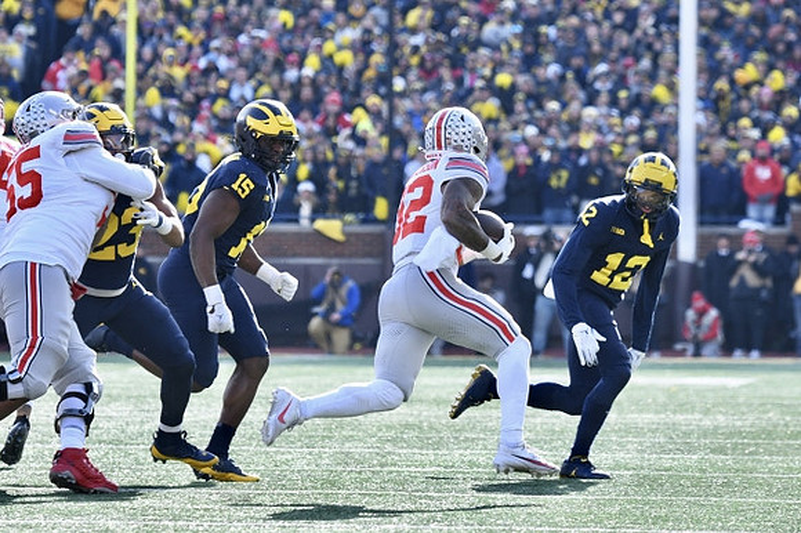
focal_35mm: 360
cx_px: 400
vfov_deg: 3.8
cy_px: 266
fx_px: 8005
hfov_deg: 5.7
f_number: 5.3
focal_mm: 240
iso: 1000
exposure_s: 1/1250
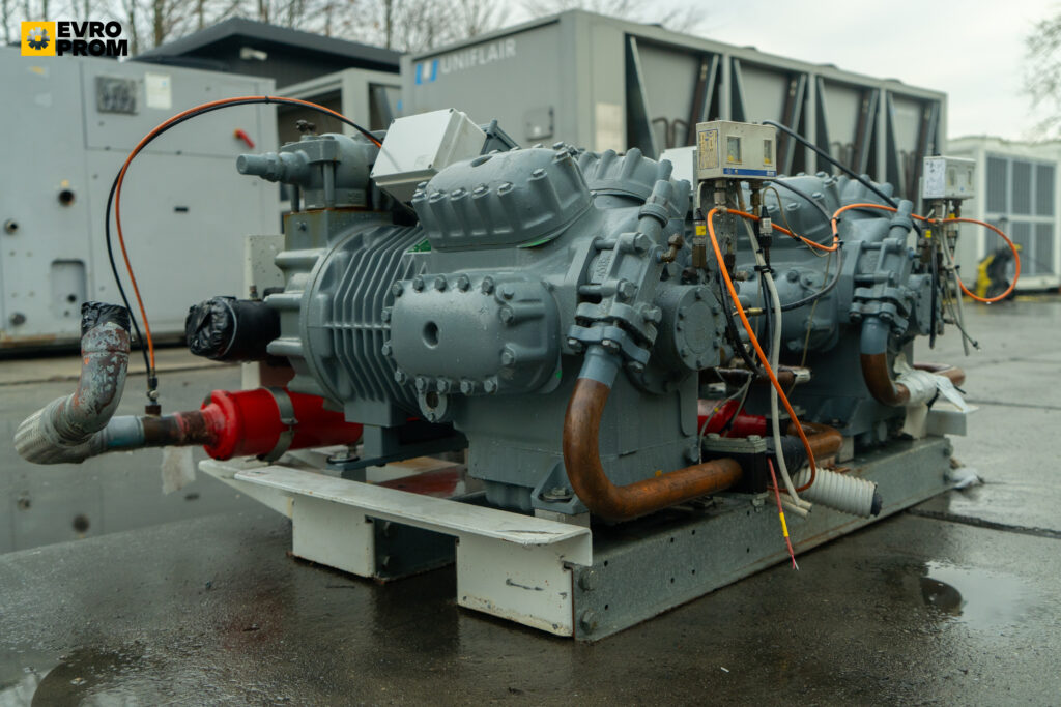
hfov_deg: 57.2
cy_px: 354
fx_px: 973
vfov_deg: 40.0
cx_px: 530
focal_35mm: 33
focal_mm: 33
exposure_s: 1/200
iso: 500
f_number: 4
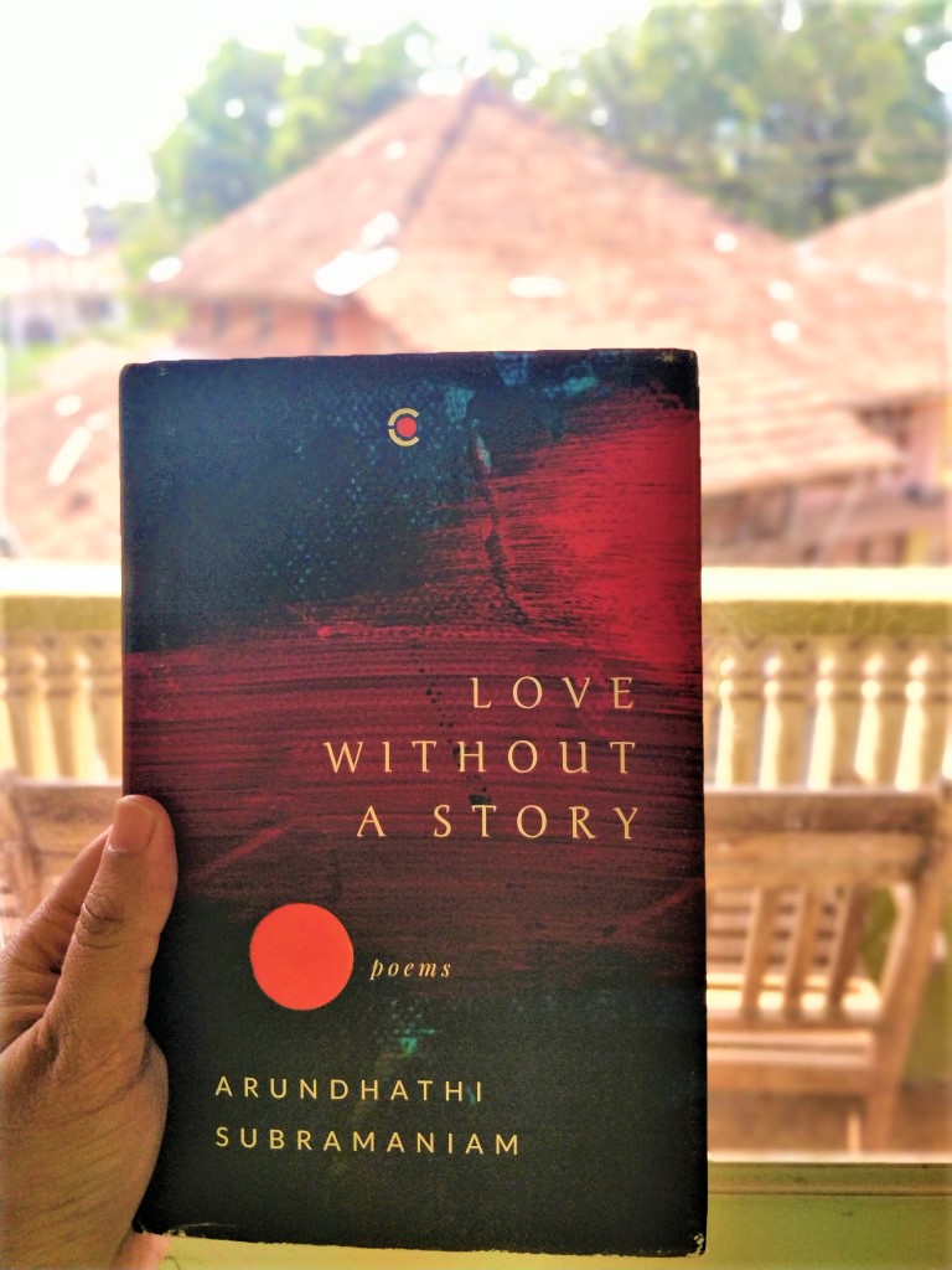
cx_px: 476
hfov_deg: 56.8
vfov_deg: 71.6
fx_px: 880
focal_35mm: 24
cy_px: 635
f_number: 1.7
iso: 250
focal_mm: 4.1
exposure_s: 1/205
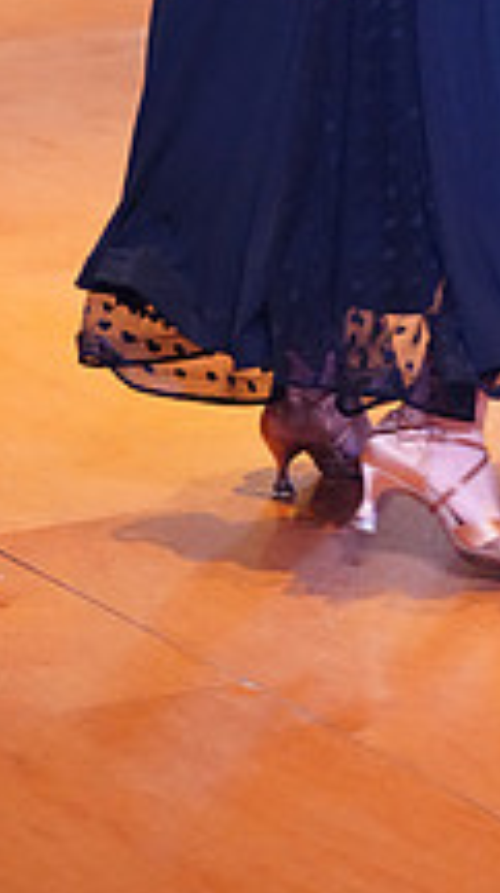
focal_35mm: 197
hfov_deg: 6.1
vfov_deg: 10.7
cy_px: -285
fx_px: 4658
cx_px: 486
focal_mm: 70
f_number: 2.8
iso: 5000
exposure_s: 1/400
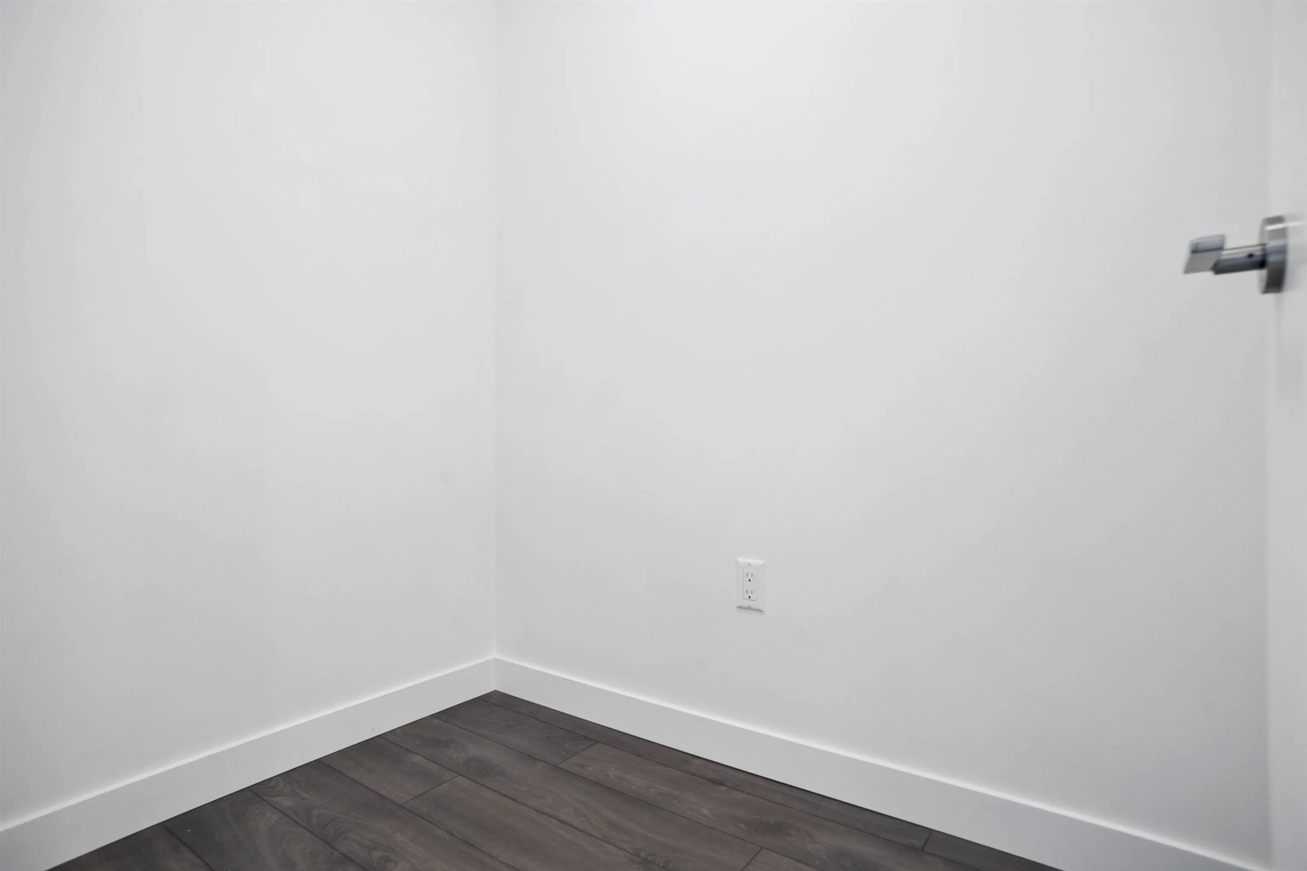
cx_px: 654
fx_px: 653
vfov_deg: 67.4
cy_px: 436
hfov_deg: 90.0
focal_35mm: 18
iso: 320
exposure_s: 1/8
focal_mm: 18
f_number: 7.1
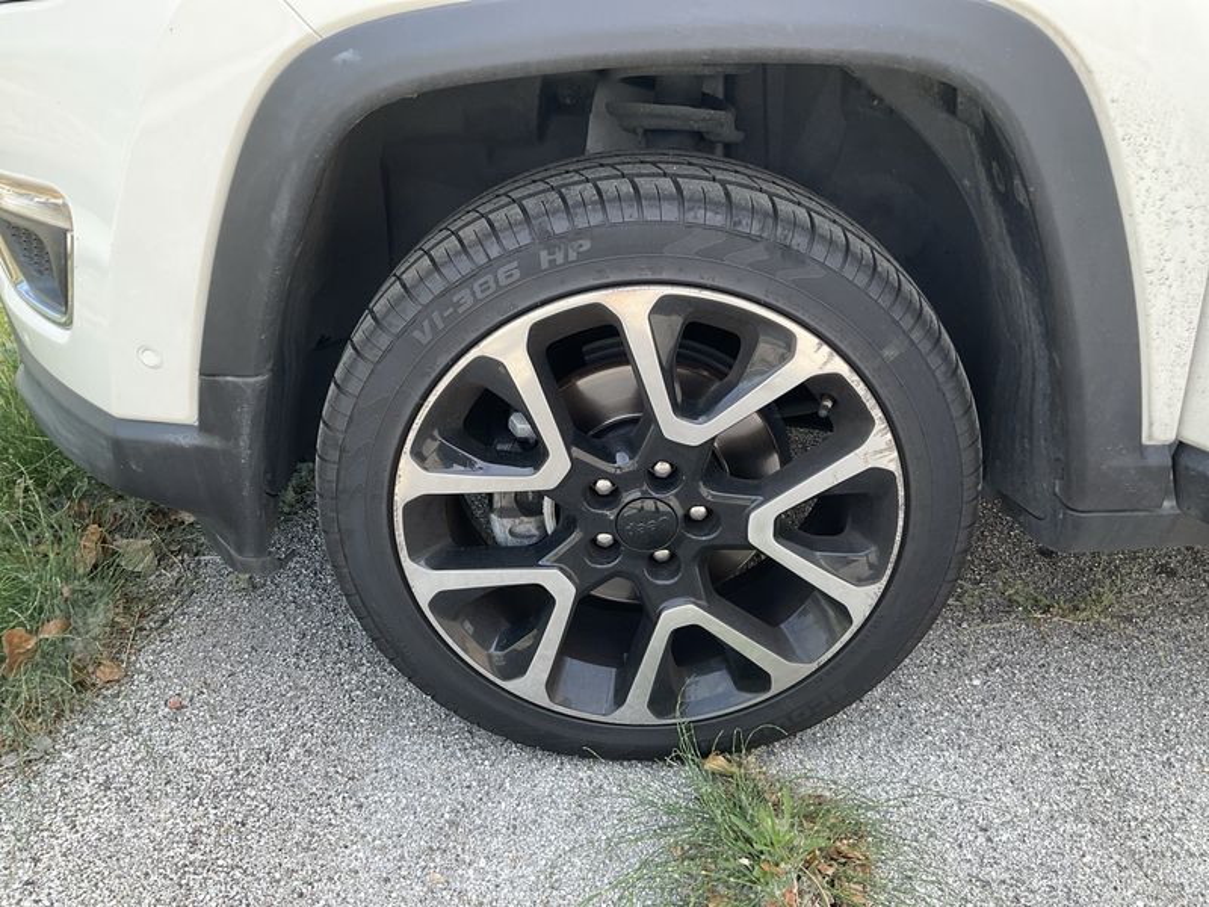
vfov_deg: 48.2
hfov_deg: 61.7
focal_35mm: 29
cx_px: 604
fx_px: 1013
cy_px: 454
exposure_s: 1/212
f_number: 1.8
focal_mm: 3
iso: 25
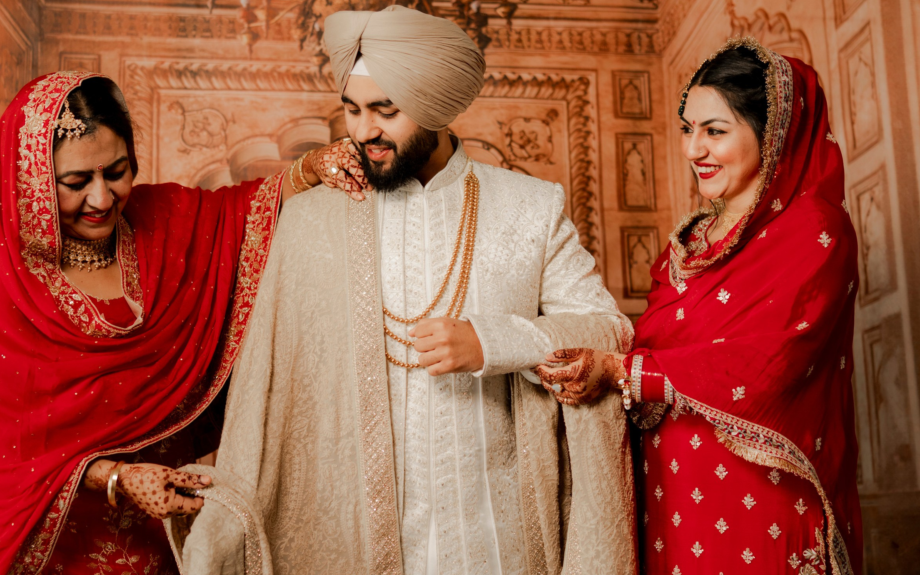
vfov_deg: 20.9
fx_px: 1555
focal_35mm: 62
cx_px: 429
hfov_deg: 33.0
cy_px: 377
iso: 200
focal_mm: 35
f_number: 1.4
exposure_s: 1/200
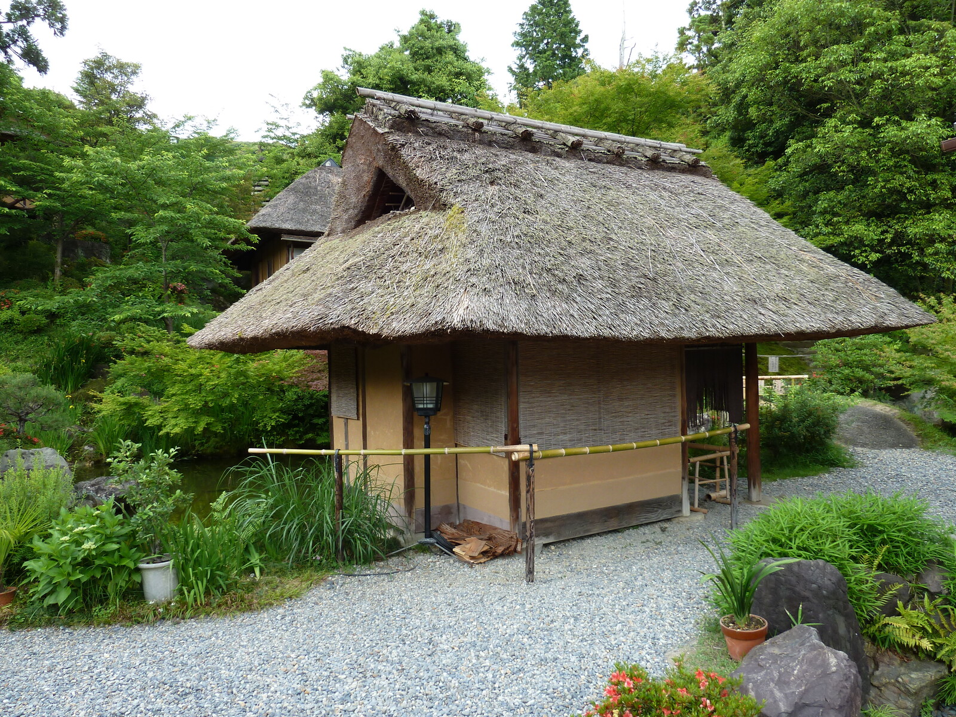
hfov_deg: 69.4
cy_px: 358
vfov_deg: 54.9
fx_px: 690
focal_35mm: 25
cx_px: 478
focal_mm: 4.1
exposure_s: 1/80
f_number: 3.3
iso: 80
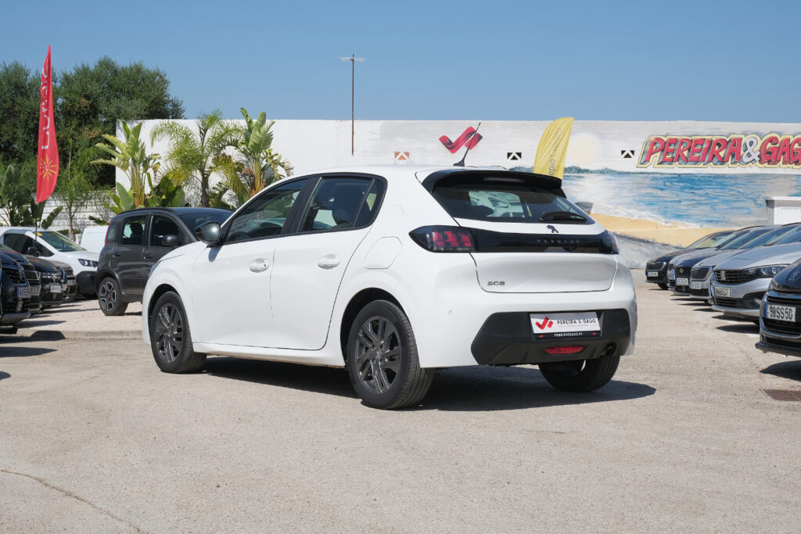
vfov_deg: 25.5
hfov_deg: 37.5
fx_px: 1179
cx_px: 400
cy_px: 267
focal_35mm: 53
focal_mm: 35.3
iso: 160
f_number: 9
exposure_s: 1/400
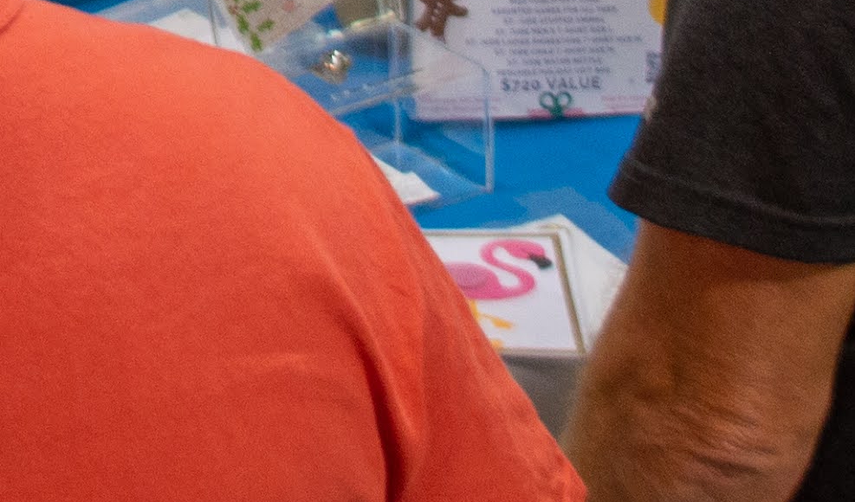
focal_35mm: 164
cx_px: -259
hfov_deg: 12.6
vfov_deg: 7.1
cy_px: -771
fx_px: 3759
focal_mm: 18
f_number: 3.5
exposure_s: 1/40
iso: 400
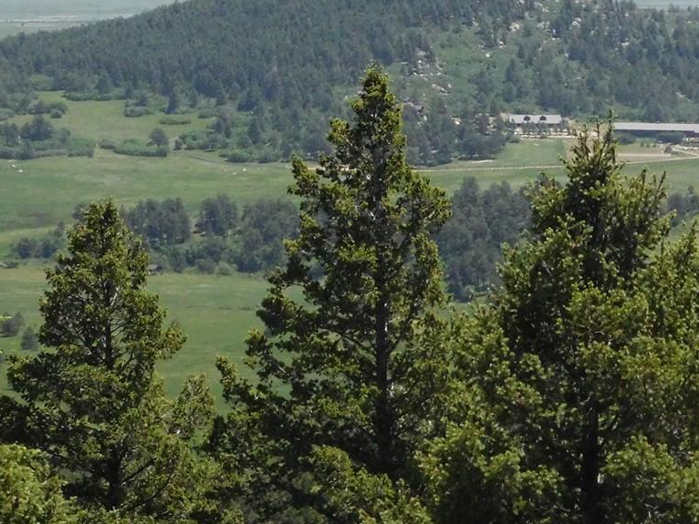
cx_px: 586
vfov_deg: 7.8
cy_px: -8
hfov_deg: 10.4
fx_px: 3838
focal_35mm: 190
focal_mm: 16.1
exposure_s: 1/1000
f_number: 9
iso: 800
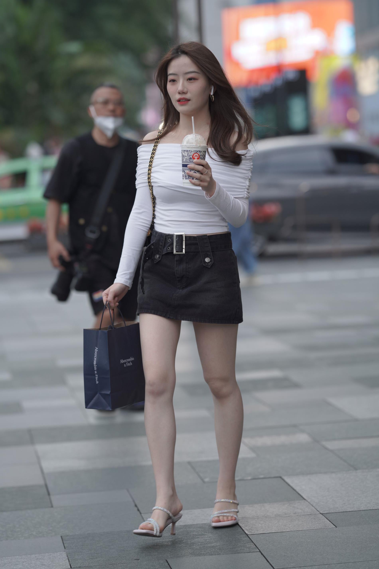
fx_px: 2132
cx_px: 190
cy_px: 284
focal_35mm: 135
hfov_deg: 10.2
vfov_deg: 15.2
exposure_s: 1/400
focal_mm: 135
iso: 500
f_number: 2.8
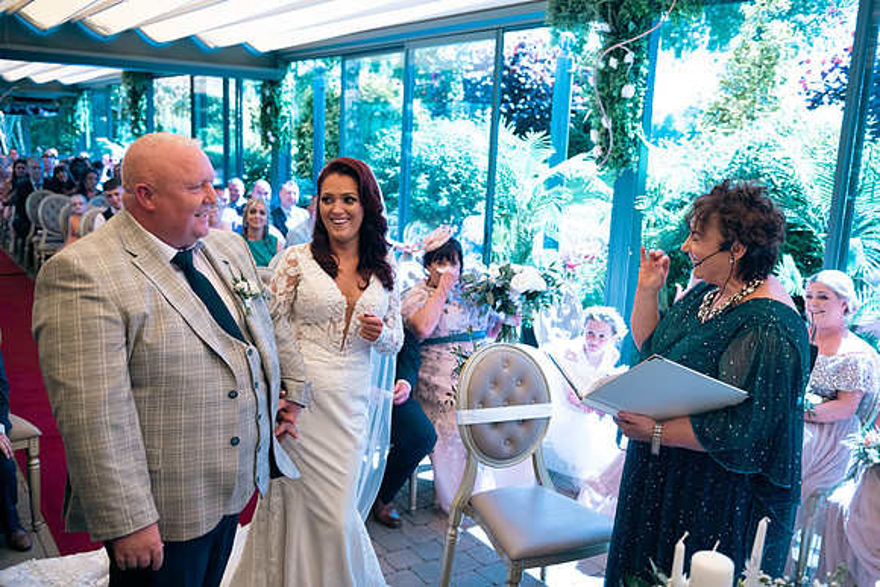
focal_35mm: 32
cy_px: 294
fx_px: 782
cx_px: 440
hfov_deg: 58.7
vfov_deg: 41.1
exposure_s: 1/250
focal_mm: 32
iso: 250
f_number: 3.5
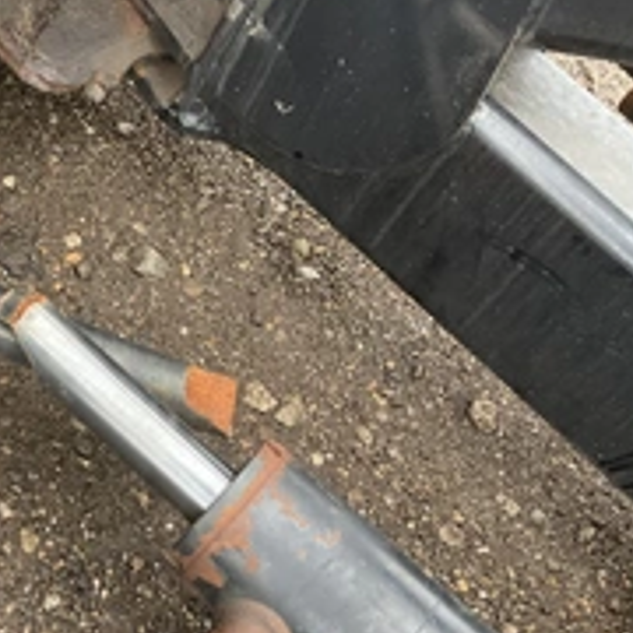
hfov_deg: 28.6
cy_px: 309
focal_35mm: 57
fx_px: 1179
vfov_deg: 30.0
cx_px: 39
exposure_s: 1/106
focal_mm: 3
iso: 64
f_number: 1.8
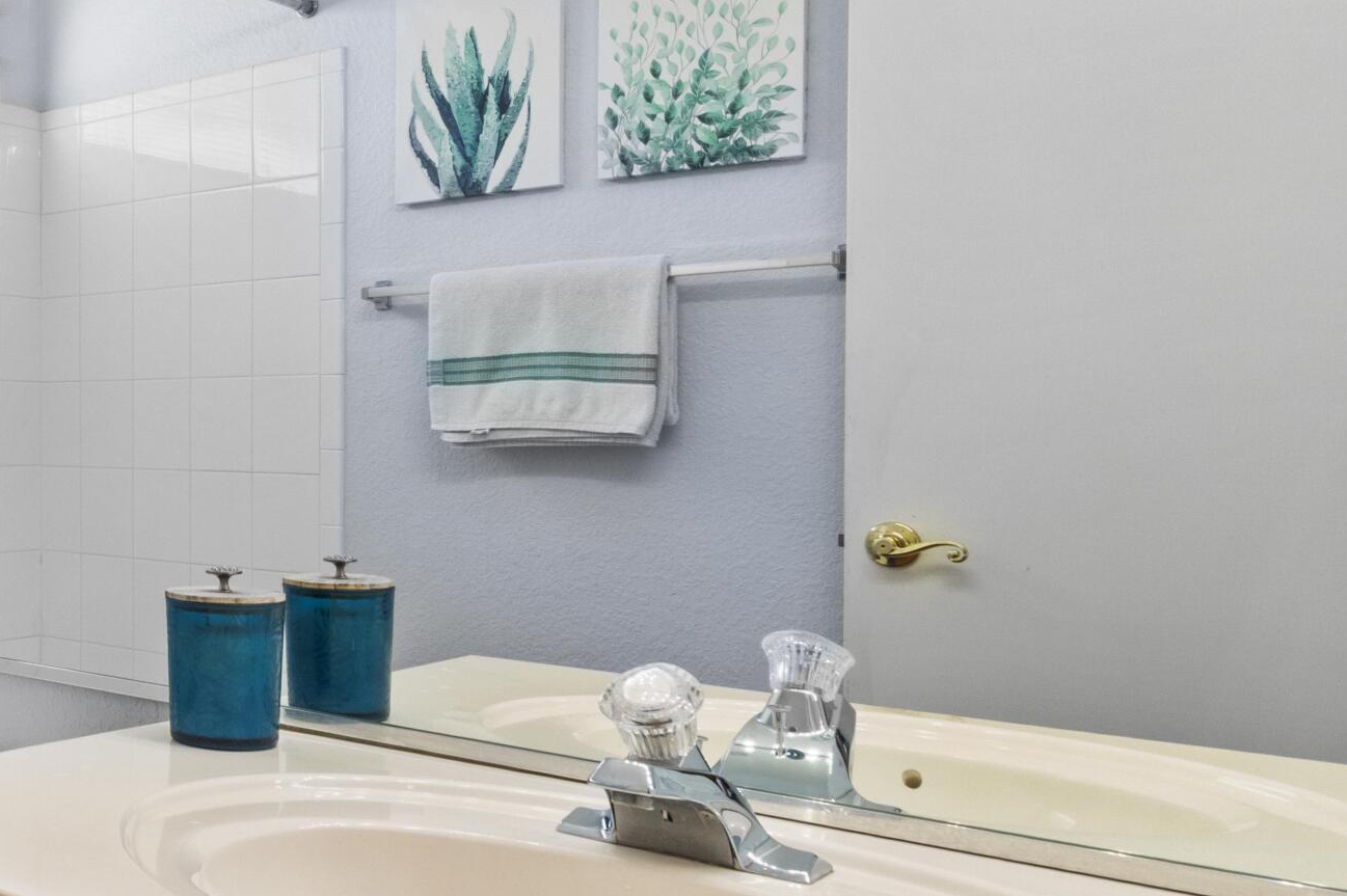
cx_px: -207
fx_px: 1383
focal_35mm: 37
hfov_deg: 39.8
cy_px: 386
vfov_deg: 35.8
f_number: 18
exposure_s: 1/10
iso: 2000
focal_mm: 16
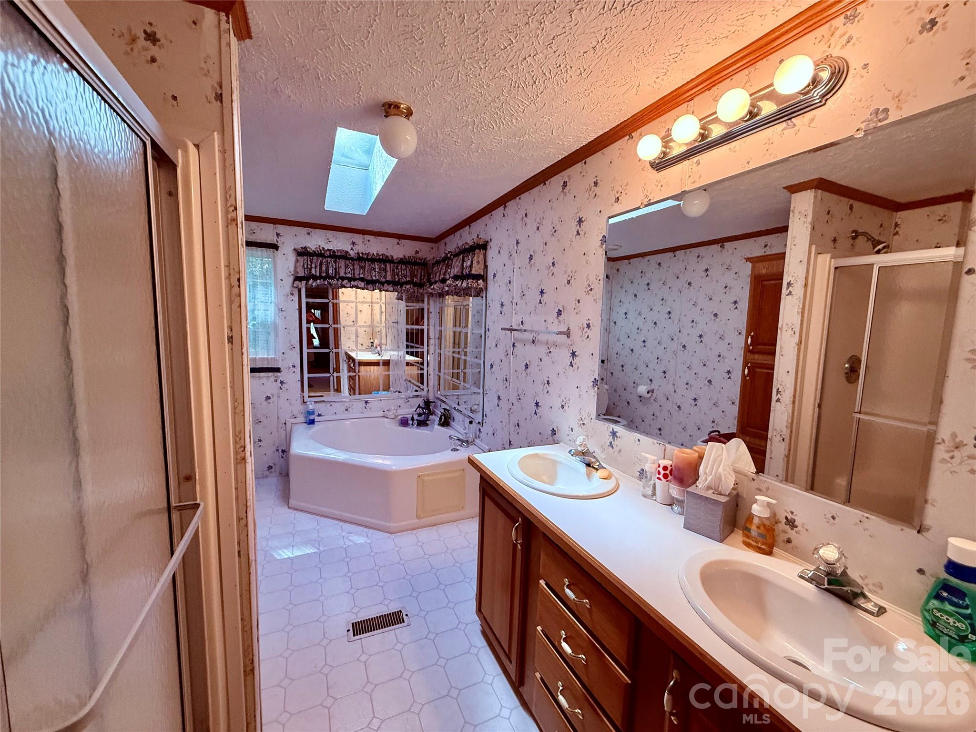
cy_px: 366
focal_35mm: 14
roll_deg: -1.1
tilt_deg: -6.9
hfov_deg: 102.1
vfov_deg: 85.7
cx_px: 488
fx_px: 395
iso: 320
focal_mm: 2.22
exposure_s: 1/120
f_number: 2.2
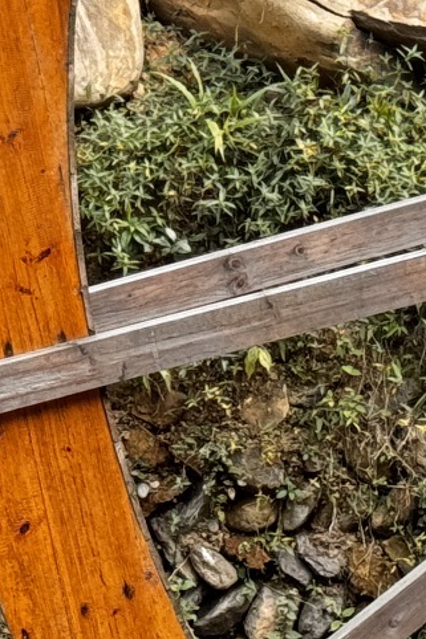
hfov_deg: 6.6
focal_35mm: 209
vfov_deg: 9.6
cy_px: -249
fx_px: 3712
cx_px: 184
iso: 64
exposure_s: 1/527
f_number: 1.78
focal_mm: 6.76
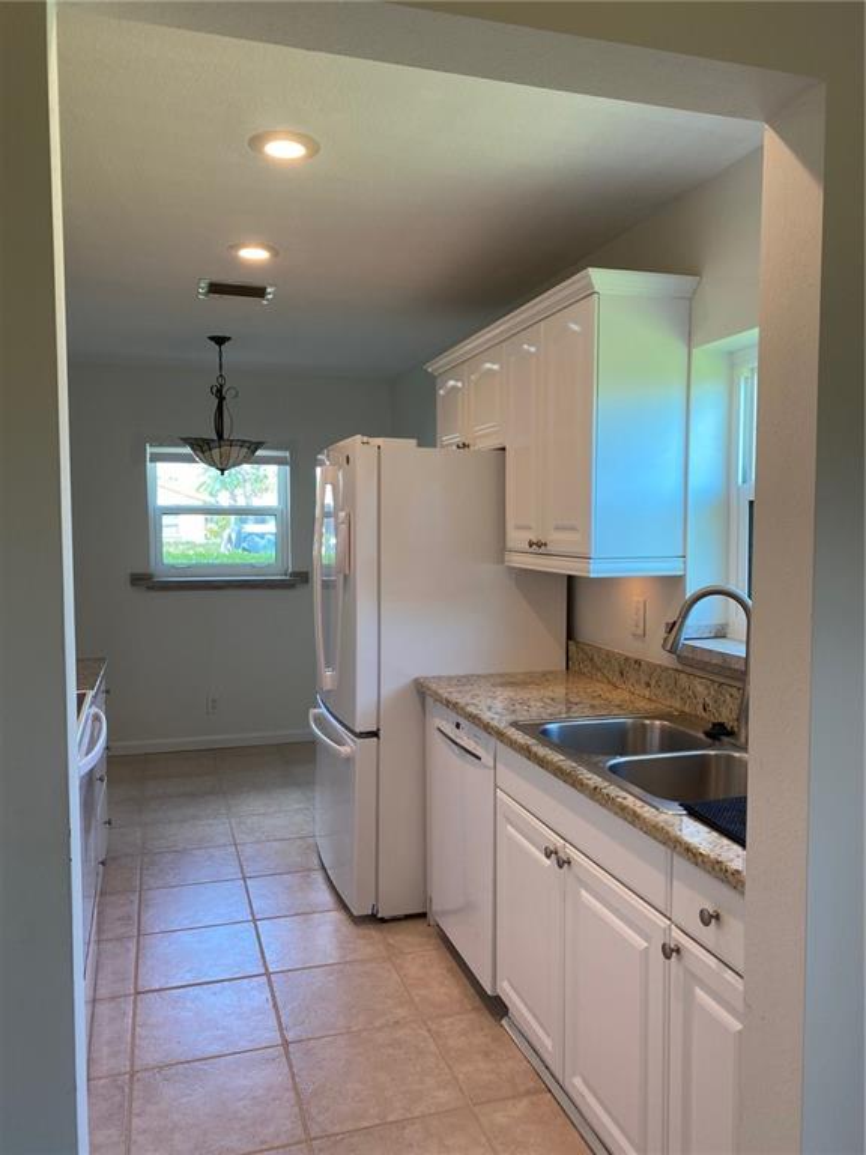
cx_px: 433
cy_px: 578
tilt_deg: -2.5
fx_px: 867
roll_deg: -0.2
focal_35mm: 26
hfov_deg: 53.1
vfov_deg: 67.3
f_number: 1.8
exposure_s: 1/120
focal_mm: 4.25
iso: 80
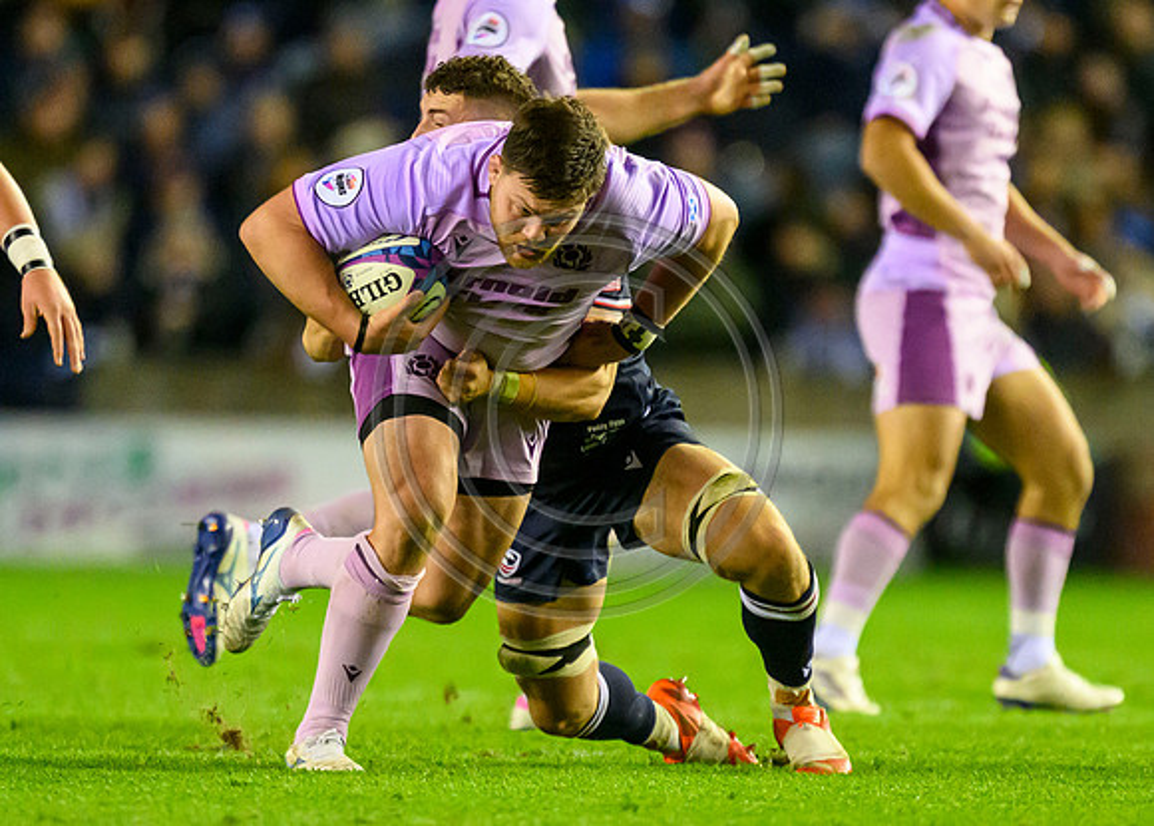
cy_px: 458
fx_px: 35176
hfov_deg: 1.9
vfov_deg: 1.3
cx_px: 589
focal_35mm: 1073
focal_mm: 560
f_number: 4
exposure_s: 1/1000
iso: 10000
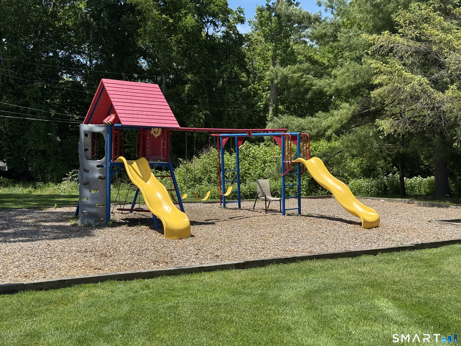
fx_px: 639
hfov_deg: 39.7
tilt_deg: -3.6
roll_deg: -1.3
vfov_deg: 30.3
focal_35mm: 48
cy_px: 173
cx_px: 230
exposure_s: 1/2959
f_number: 1.78
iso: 64
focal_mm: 6.76
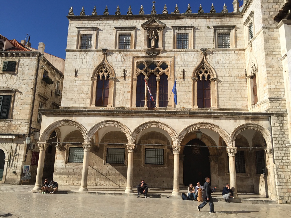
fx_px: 244
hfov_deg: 61.7
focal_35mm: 29
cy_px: 109
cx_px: 146
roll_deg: -2.2
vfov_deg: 48.2
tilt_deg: +13.3
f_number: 2.2
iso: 32
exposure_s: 1/2639
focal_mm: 4.15
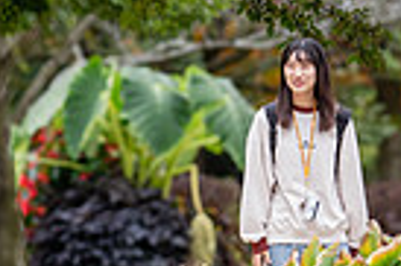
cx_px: 301
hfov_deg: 1.6
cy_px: 95
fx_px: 14174
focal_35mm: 1274
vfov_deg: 1.1
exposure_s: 1/400
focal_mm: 300
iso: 250
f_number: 3.5
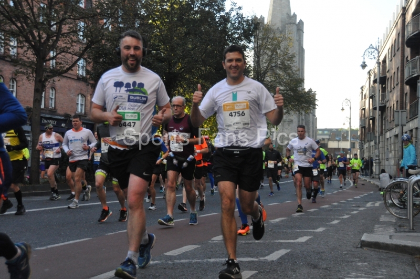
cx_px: 210
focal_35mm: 48
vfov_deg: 28.0
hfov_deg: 41.2
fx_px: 559
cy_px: 140
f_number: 4.2
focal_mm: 32
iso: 2000
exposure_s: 1/3200
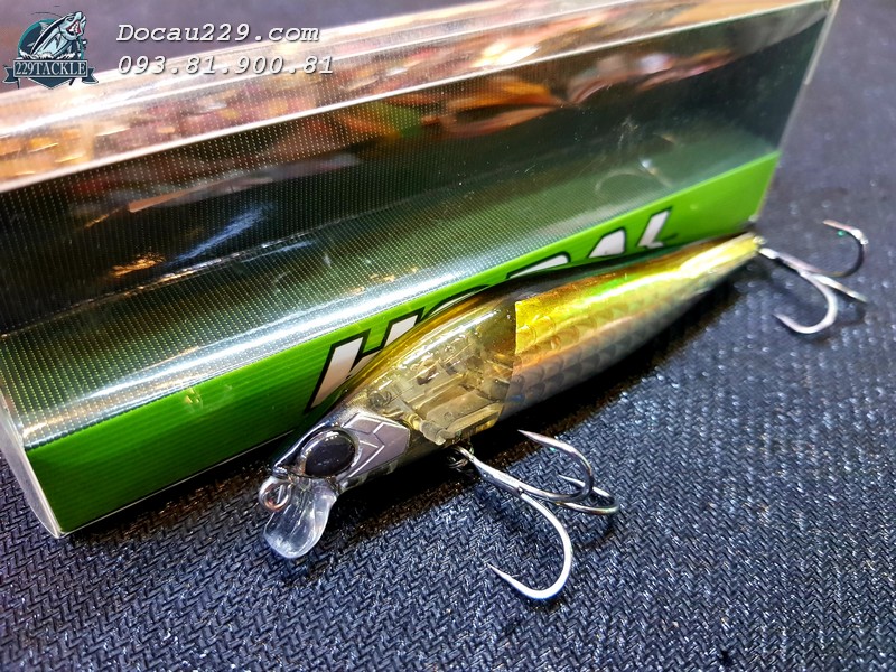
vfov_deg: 53.1
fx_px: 673
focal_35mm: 26
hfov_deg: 67.3
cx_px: 448
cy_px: 336
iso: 200
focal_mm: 4.2
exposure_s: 1/12
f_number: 1.7
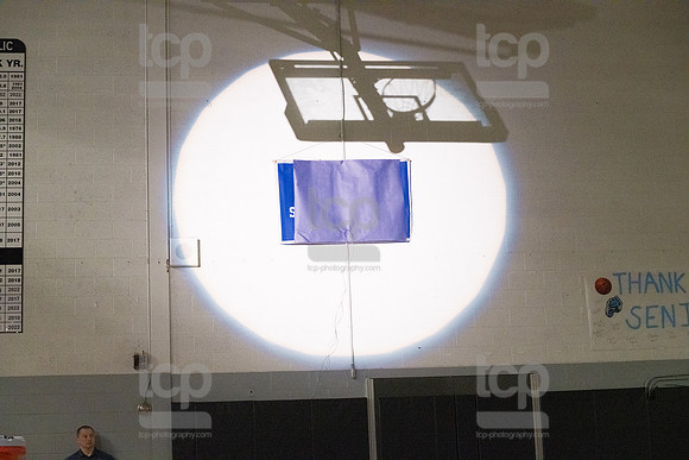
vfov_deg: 19.5
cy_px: 230
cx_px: 344
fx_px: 1340
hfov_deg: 28.8
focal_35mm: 70
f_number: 5
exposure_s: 1/320
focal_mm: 70
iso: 8000
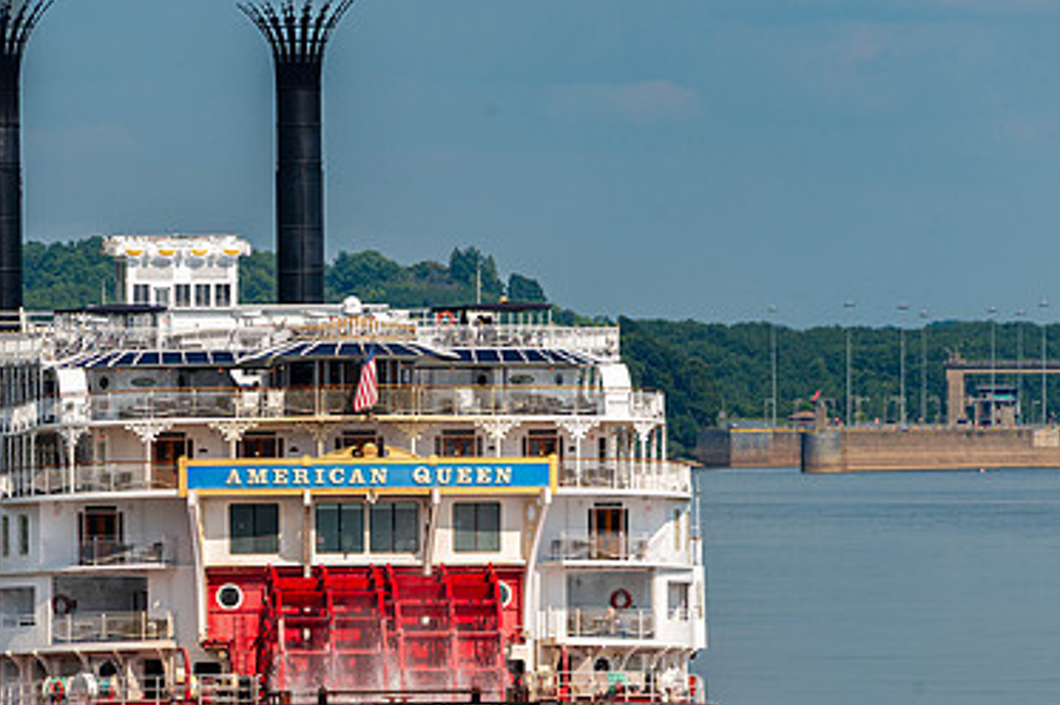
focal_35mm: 543
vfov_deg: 2.5
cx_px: 311
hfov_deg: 3.8
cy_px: 467
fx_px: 15974
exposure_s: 1/200
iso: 110
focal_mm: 300
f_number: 10
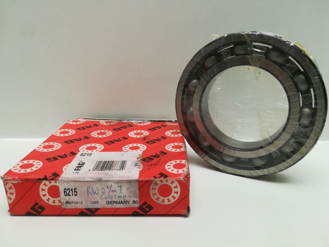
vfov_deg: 53.1
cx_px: 164
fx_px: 247
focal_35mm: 26
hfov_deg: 67.3
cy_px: 124
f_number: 2.2
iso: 80
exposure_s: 1/100
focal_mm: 3.83
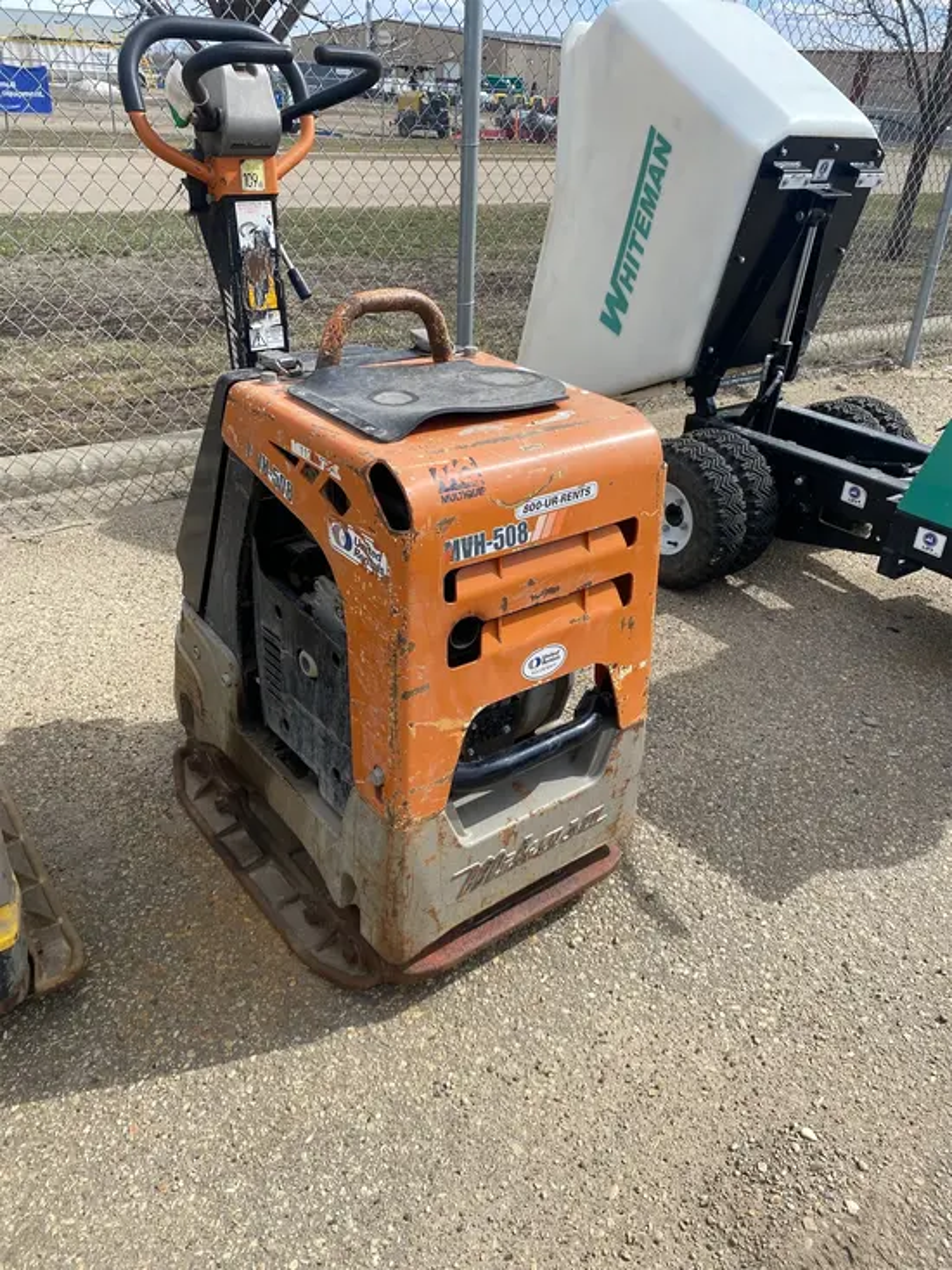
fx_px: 953
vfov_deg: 67.3
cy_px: 635
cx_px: 476
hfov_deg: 53.1
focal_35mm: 26
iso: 32
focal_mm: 4.25
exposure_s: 1/2028
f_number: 1.8
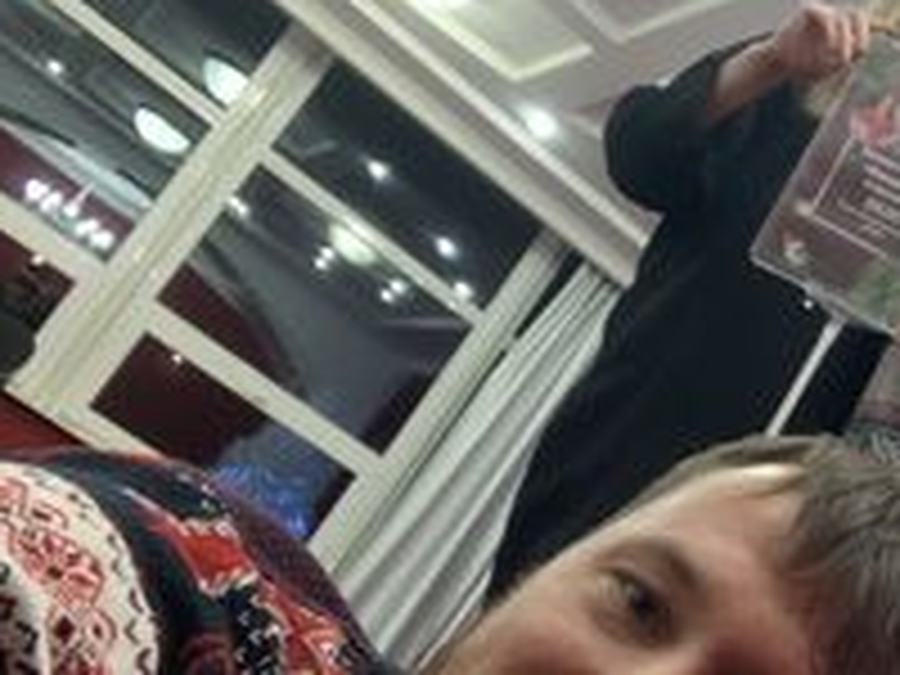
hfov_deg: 29.0
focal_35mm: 64
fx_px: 1664
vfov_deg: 22.8
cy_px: 490
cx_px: 814
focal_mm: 2.87
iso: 320
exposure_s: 1/33
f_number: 2.2
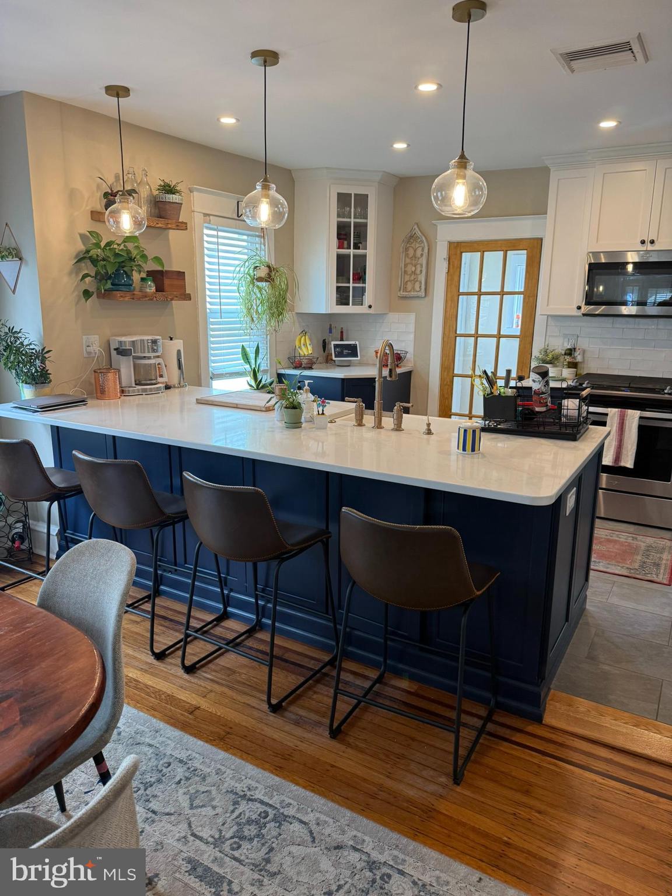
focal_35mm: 24
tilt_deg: -12.6
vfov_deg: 71.6
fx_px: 621
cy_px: 448
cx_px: 336
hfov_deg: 56.8
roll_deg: -0.5
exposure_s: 1/120
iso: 200
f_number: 1.78
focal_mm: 6.76
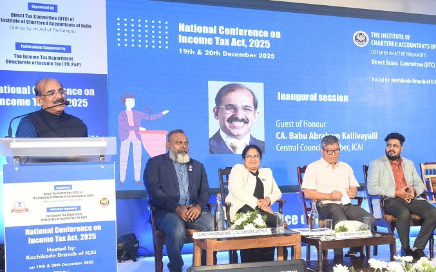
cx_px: 285
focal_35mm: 52
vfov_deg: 24.8
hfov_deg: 38.5
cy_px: 159
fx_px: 618
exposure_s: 1/100
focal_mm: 32
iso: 2000
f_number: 8
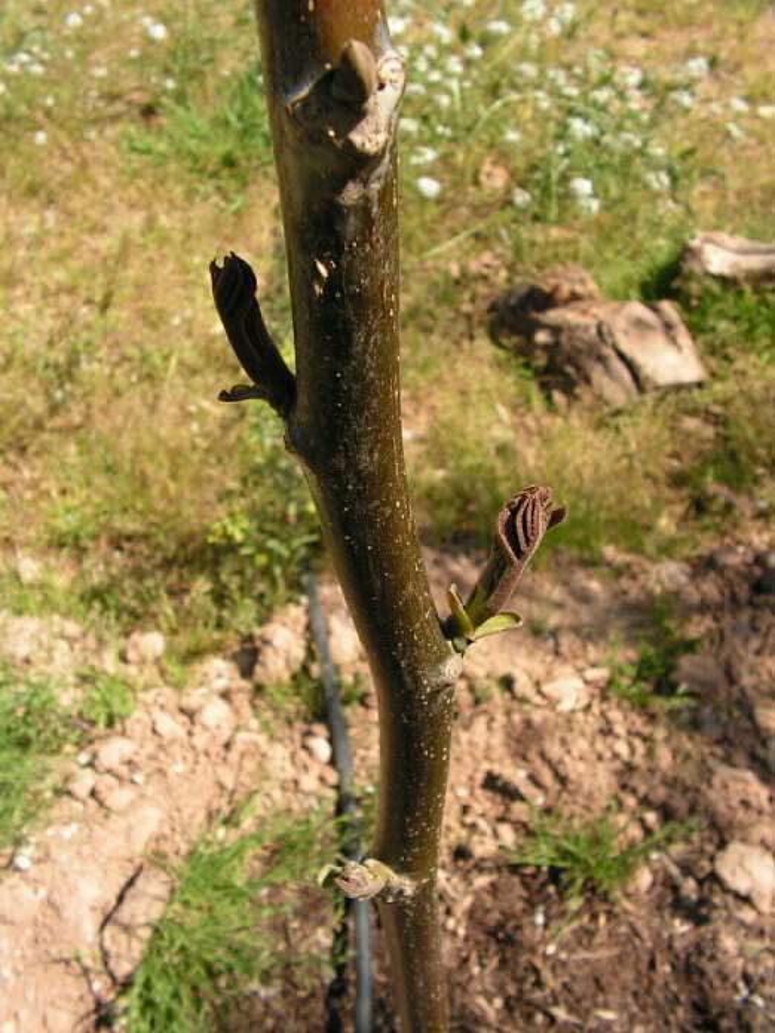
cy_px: 516
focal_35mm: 36
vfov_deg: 51.4
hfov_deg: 39.7
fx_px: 1075
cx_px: 388
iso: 64
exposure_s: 1/320
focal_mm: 6
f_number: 4.8
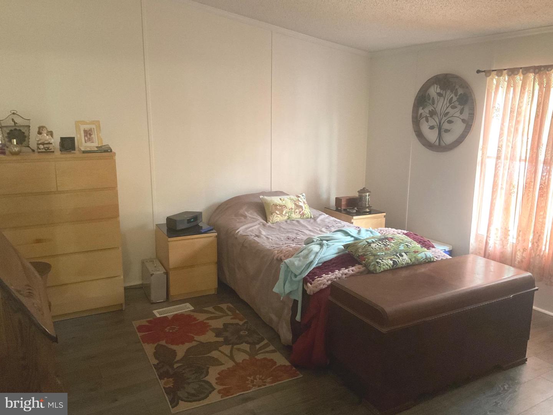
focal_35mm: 29
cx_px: 276
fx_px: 463
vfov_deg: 48.2
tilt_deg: -11.7
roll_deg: -0.2
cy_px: 208
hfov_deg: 61.7
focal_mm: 3
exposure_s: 1/30
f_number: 1.8
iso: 500
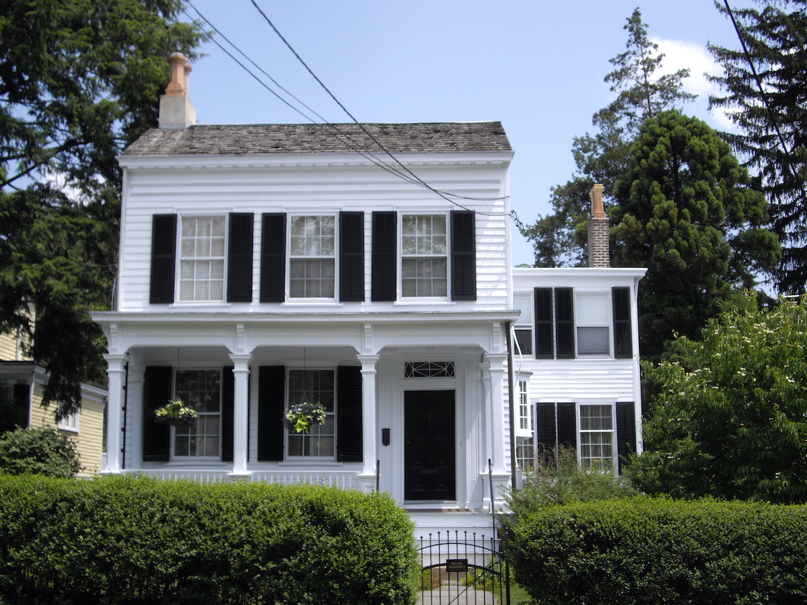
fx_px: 1072
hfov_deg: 41.2
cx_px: 404
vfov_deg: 31.5
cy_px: 302
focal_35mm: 46
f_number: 3.1
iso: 50
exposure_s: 1/640
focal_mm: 9.6
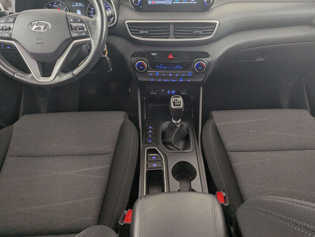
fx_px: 200
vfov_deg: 60.6
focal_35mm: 22
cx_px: 167
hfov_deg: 76.2
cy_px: 92
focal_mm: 2.35
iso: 87
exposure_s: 1/47
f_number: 2.2
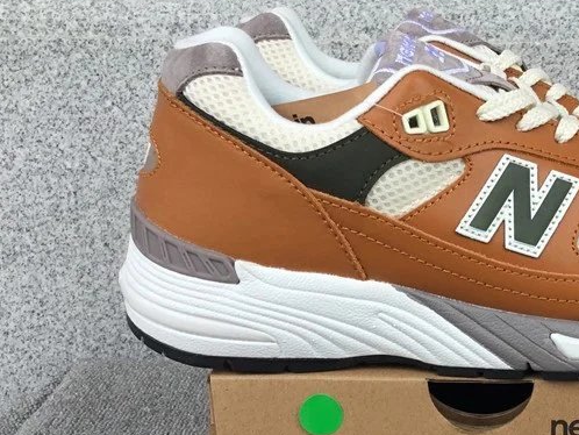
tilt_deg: -19.8
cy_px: 320
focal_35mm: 56
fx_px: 937
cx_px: 477
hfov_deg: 33.2
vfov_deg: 25.8
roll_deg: -0.1
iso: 25
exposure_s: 1/445
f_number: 2.4
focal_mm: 3.3
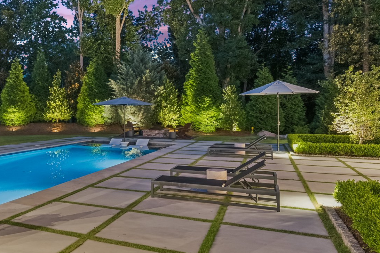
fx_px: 327
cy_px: 113
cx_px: 79
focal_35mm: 31
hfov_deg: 56.3
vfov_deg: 42.3
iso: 800
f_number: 8
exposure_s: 8
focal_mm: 11
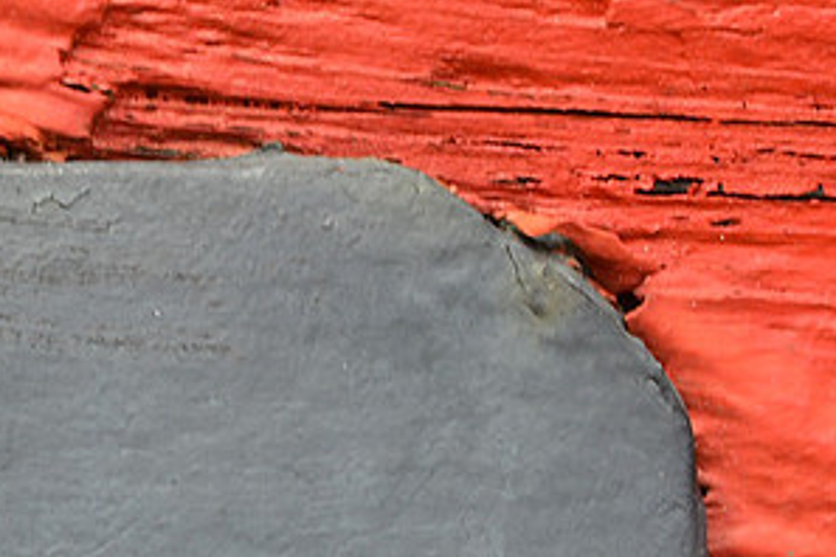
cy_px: 245
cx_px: -450
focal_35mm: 178
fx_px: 4133
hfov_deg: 11.1
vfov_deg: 7.7
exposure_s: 1/60
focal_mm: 32
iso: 200
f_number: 11
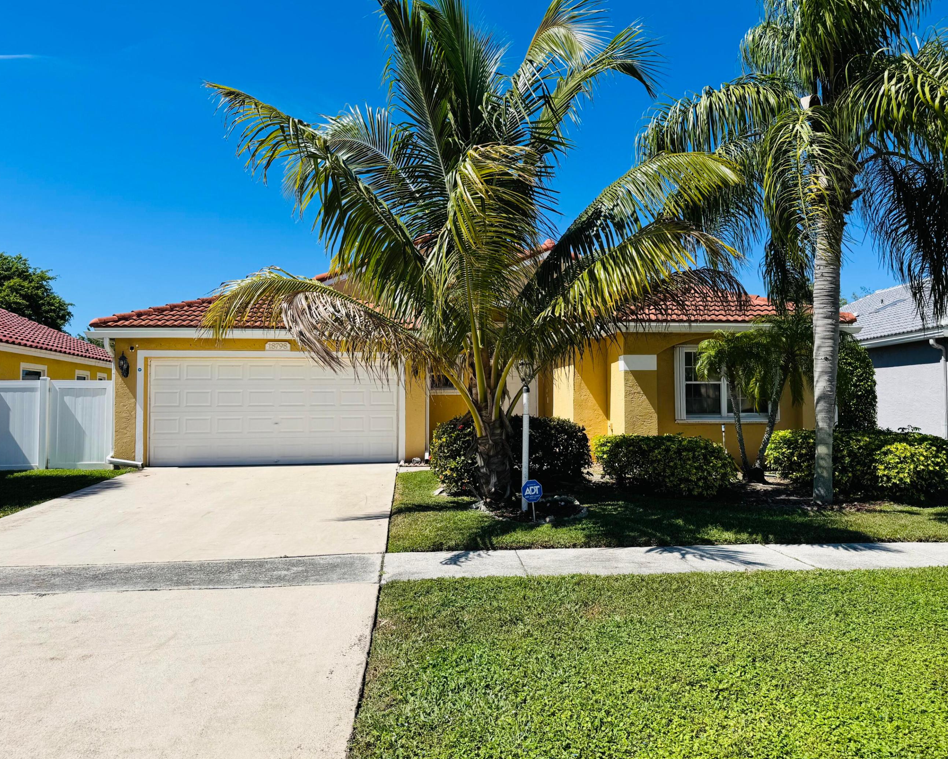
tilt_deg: +2.6
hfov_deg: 65.9
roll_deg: +0.2
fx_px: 729
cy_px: 377
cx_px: 509
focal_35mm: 26
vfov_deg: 54.9
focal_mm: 6.76
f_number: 1.78
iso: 80
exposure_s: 1/5814
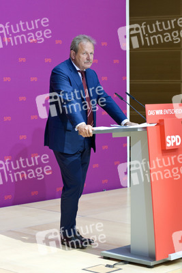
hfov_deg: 17.1
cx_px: 91
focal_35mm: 80
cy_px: 136
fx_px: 606
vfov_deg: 25.4
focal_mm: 80
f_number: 7.1
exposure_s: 1/200
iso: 1600
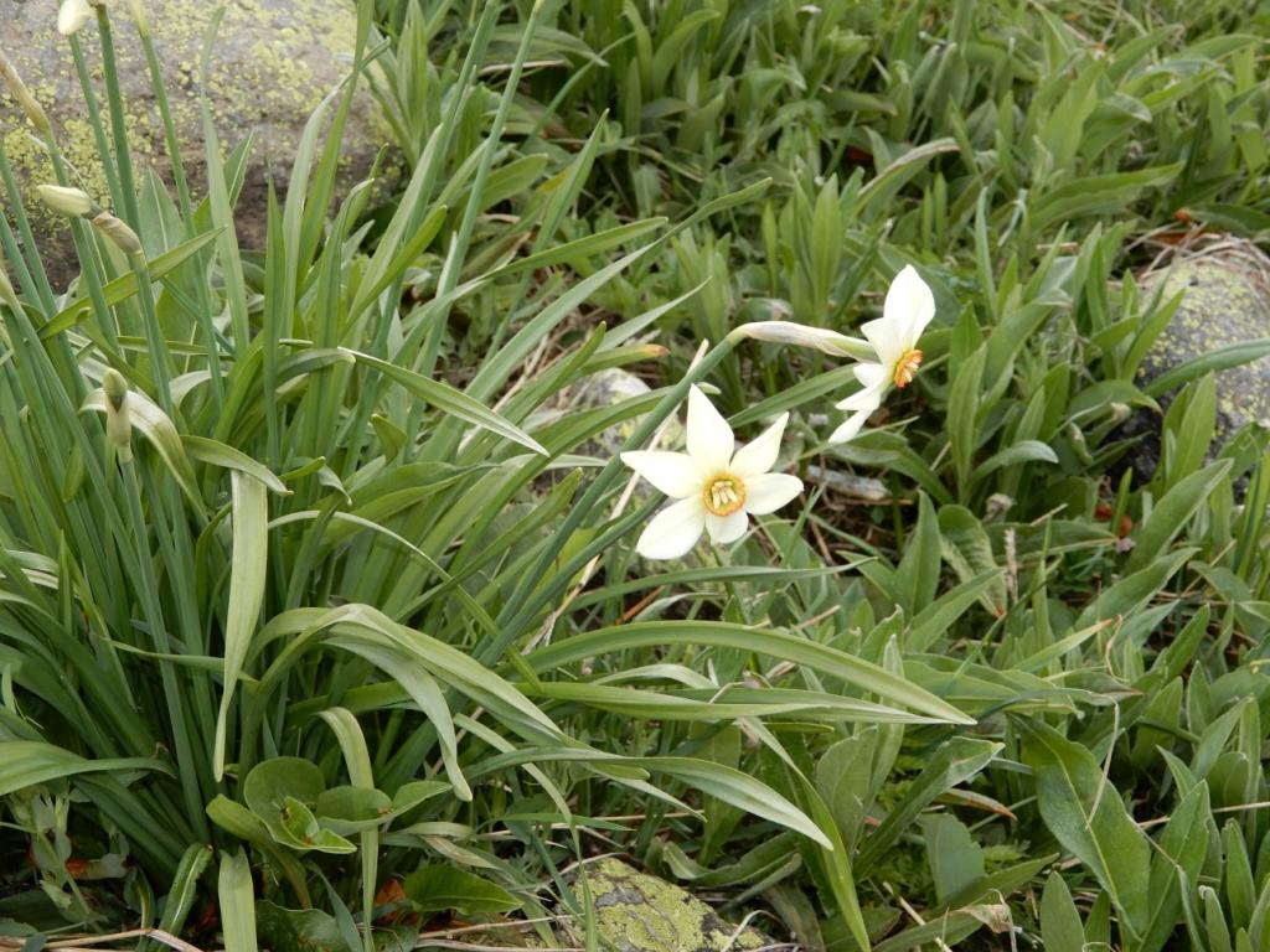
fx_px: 2091
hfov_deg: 33.8
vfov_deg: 25.7
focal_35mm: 57
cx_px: 635
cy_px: 476
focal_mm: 10.2
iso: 80
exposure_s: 1/100
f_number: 4.5
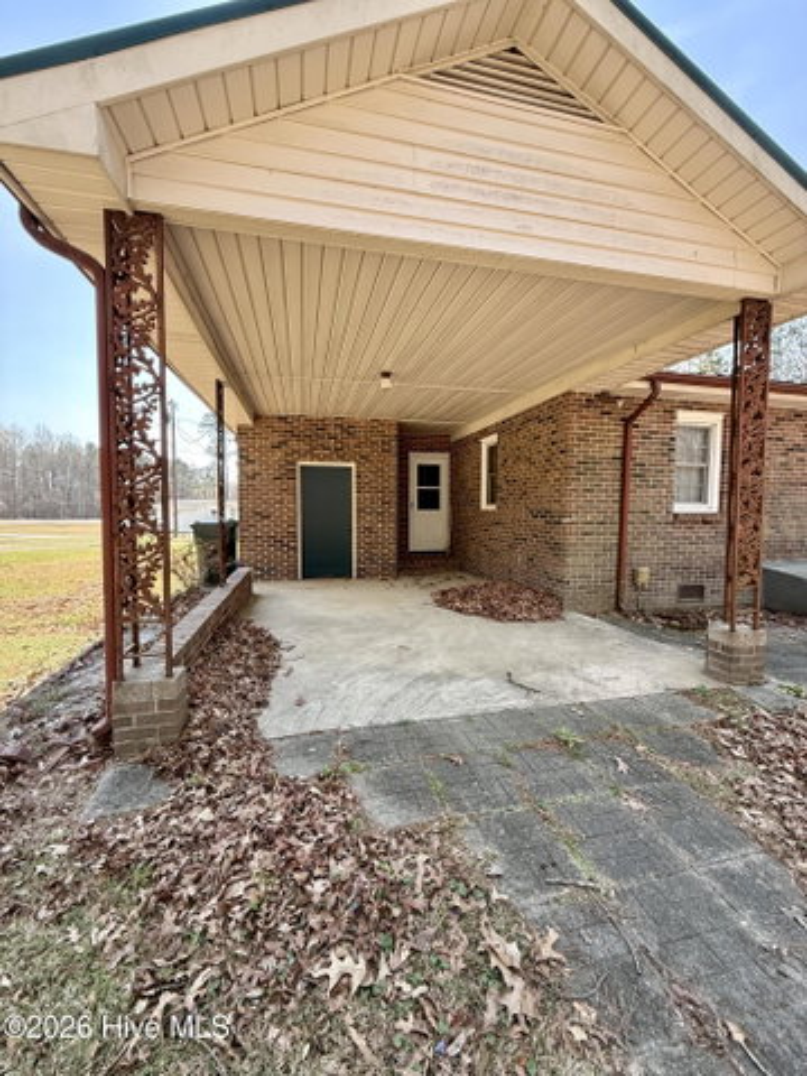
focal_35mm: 14
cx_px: 404
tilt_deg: -2.9
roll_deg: -0.6
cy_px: 538
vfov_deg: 102.1
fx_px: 435
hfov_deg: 85.7
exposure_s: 1/241
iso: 64
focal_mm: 2.22
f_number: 2.2
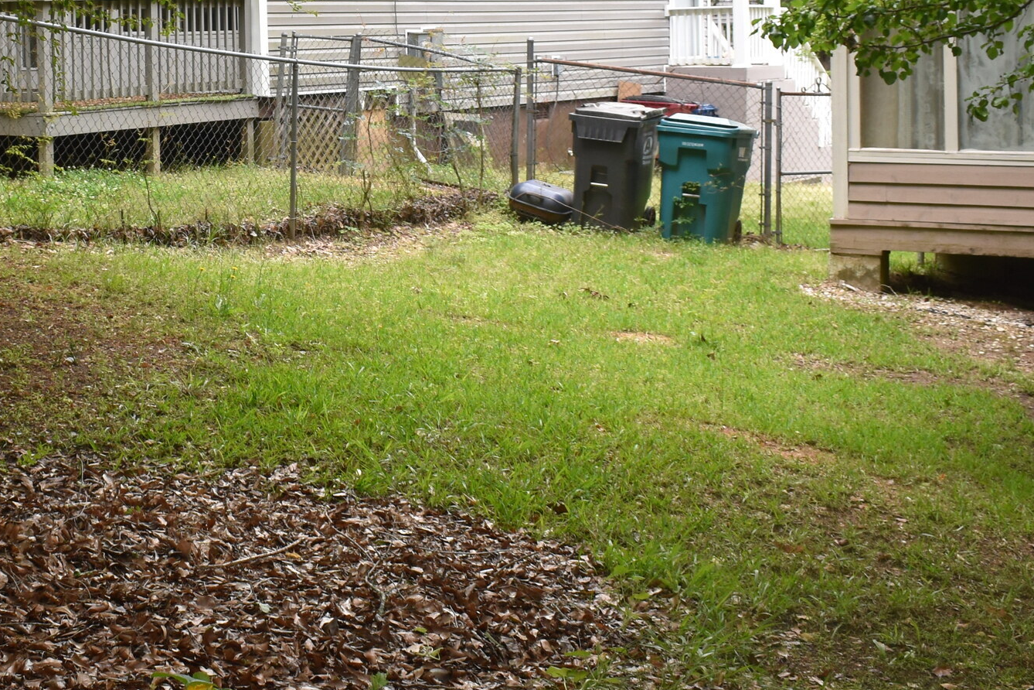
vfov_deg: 21.6
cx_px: 237
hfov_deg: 31.7
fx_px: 1781
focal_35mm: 62
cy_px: 115
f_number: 5.6
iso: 320
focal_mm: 18
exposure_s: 1/250
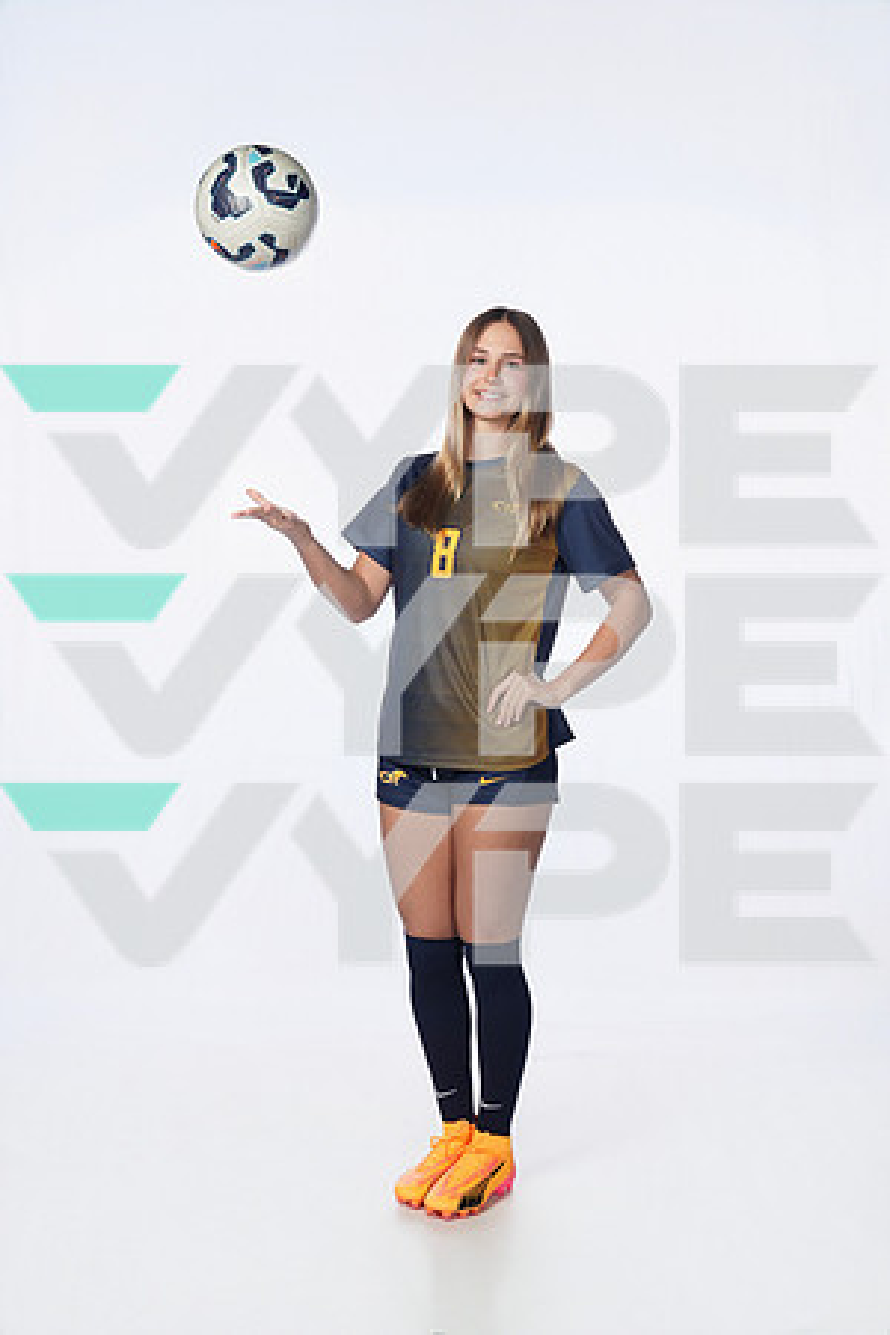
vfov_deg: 39.6
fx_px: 1854
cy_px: 668
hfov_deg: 27.0
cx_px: 445
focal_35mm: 50
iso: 800
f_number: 8
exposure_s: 1/250
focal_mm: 50
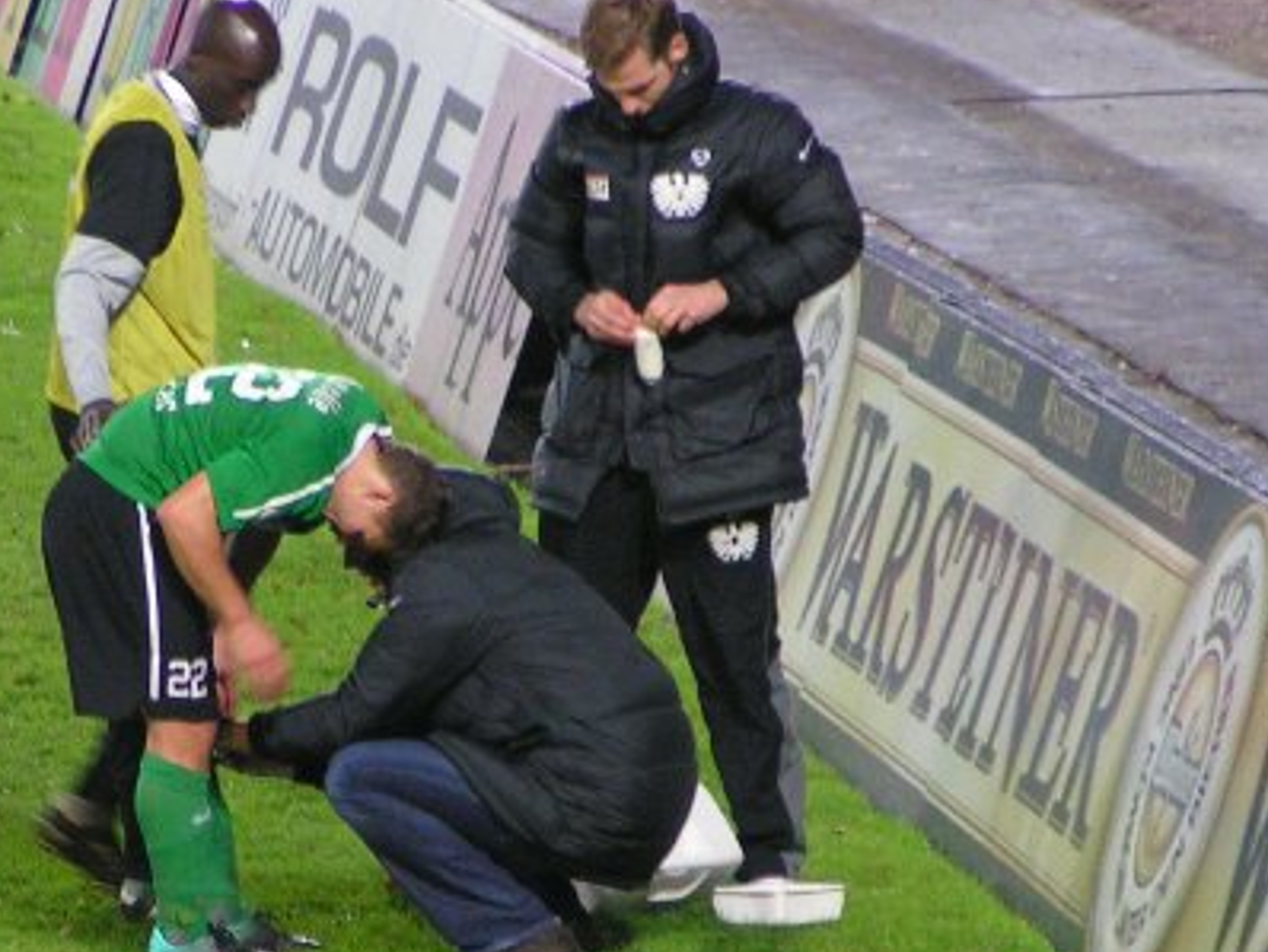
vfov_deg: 3.4
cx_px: 315
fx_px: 15907
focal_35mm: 434
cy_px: 678
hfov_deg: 4.6
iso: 200
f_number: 3.5
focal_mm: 33
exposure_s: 1/25
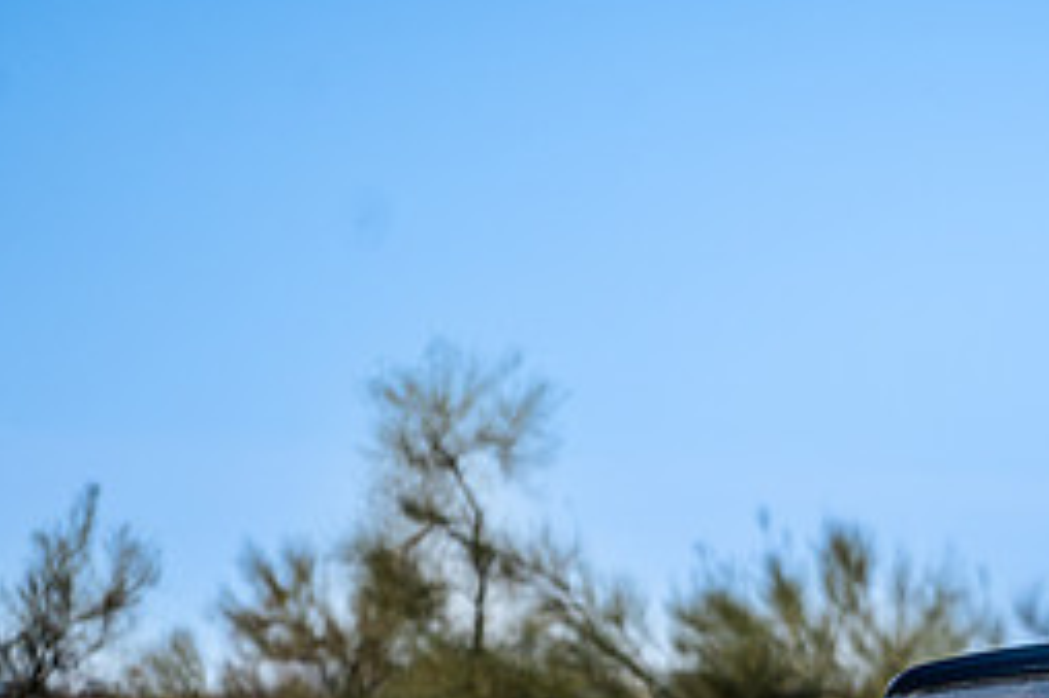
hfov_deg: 4.4
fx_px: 13686
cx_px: 1085
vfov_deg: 2.9
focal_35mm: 470
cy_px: 731
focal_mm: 200
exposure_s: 1/1250
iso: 160
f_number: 4.5
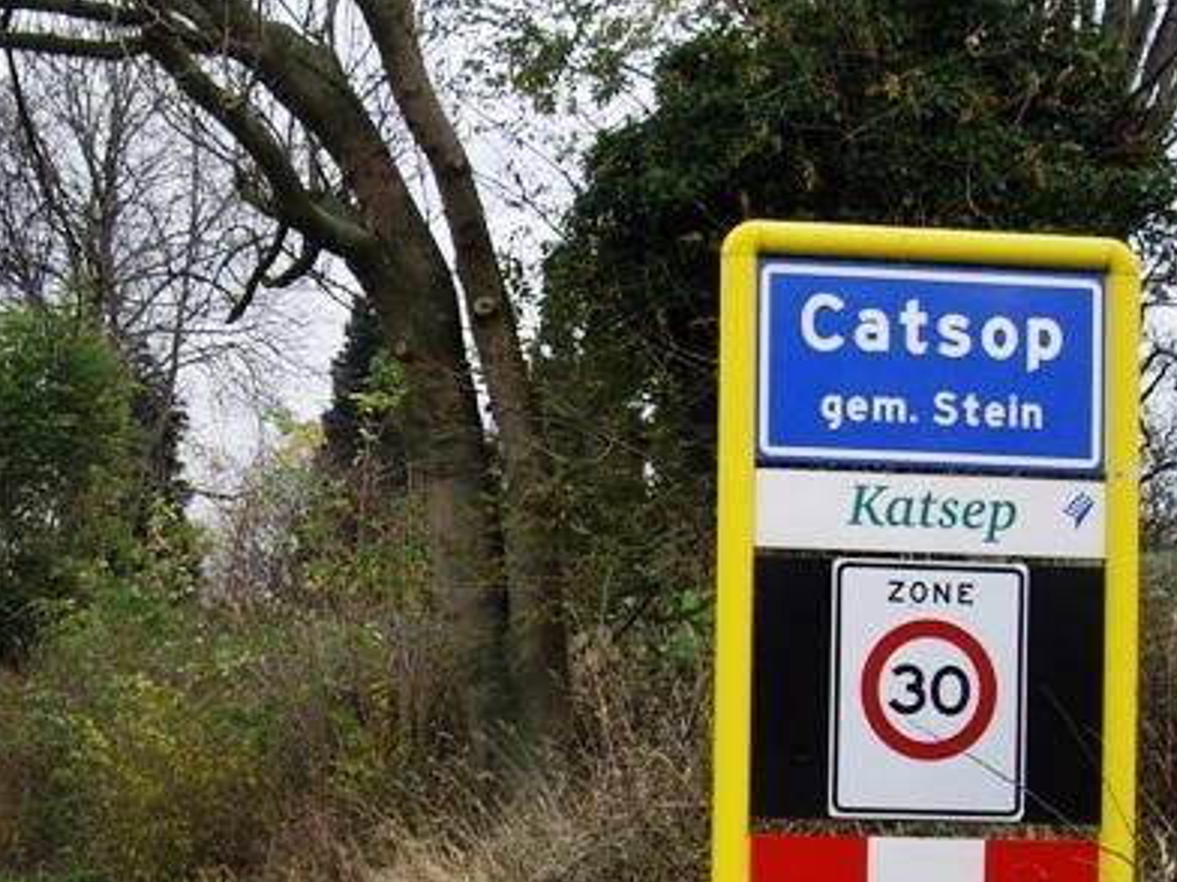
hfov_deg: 31.2
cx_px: 549
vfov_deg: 23.5
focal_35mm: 62
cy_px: 624
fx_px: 2108
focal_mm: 7.9
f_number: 2.8
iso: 64
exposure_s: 1/250
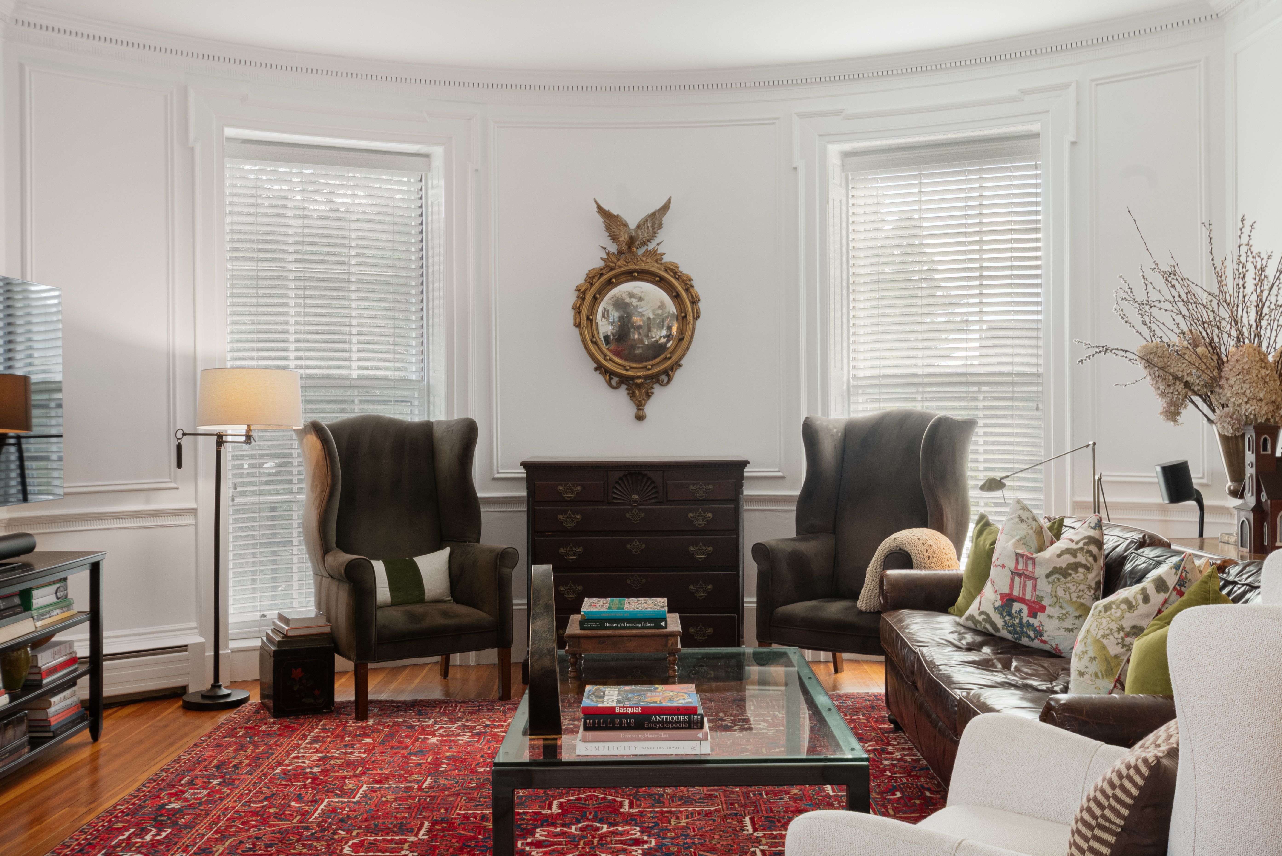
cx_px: 641
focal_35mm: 36
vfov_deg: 36.9
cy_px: 428
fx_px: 1283
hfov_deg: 53.1
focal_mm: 24
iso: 400
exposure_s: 1/8
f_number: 10
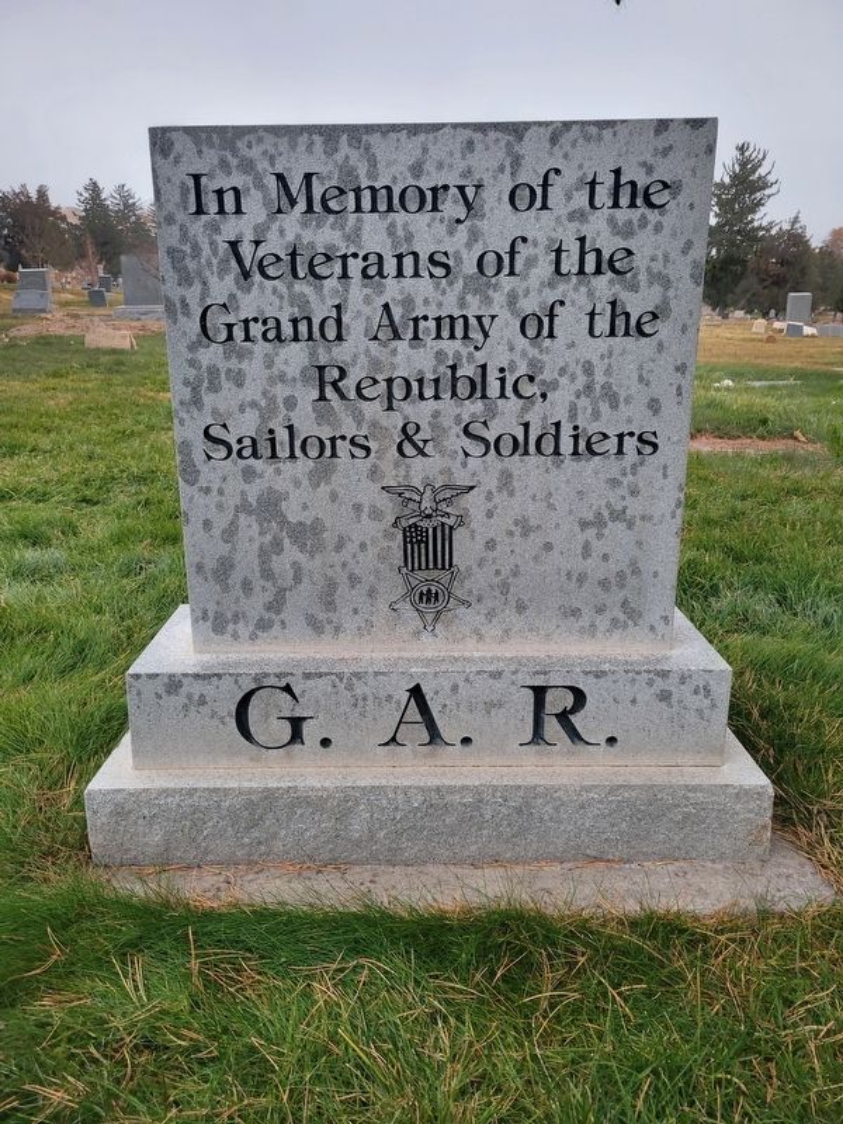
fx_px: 844
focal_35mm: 26
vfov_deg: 67.3
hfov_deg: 53.1
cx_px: 422
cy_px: 562
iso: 160
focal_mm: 5.4
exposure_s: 1/120
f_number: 1.8
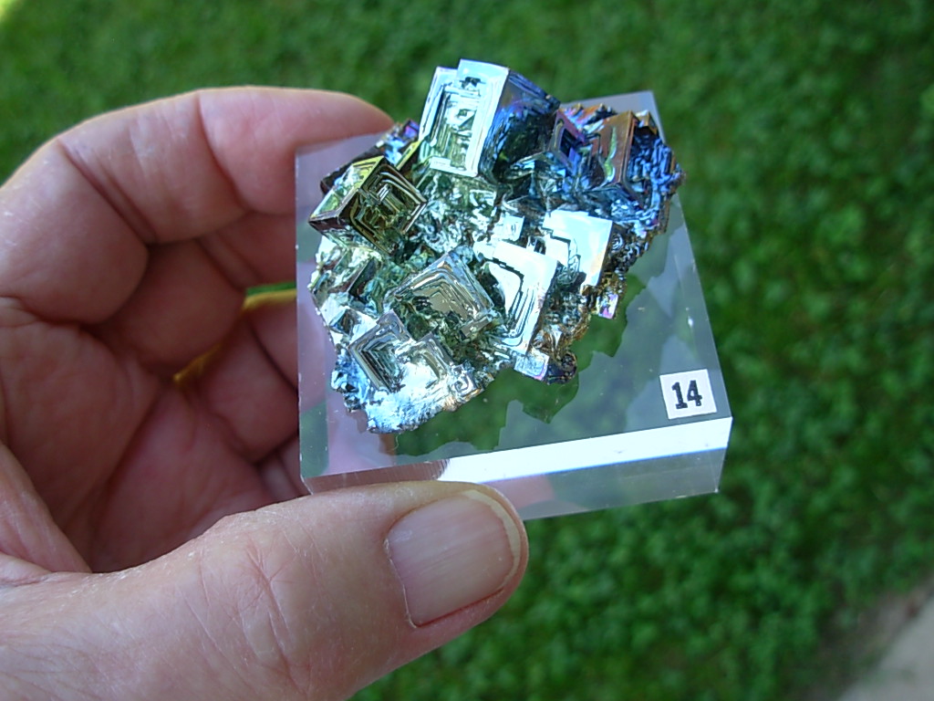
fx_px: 1025
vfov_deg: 37.7
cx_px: 467
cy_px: 350
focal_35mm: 38
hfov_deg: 49.0
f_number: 2.9
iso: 50
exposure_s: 1/128
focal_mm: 6.3
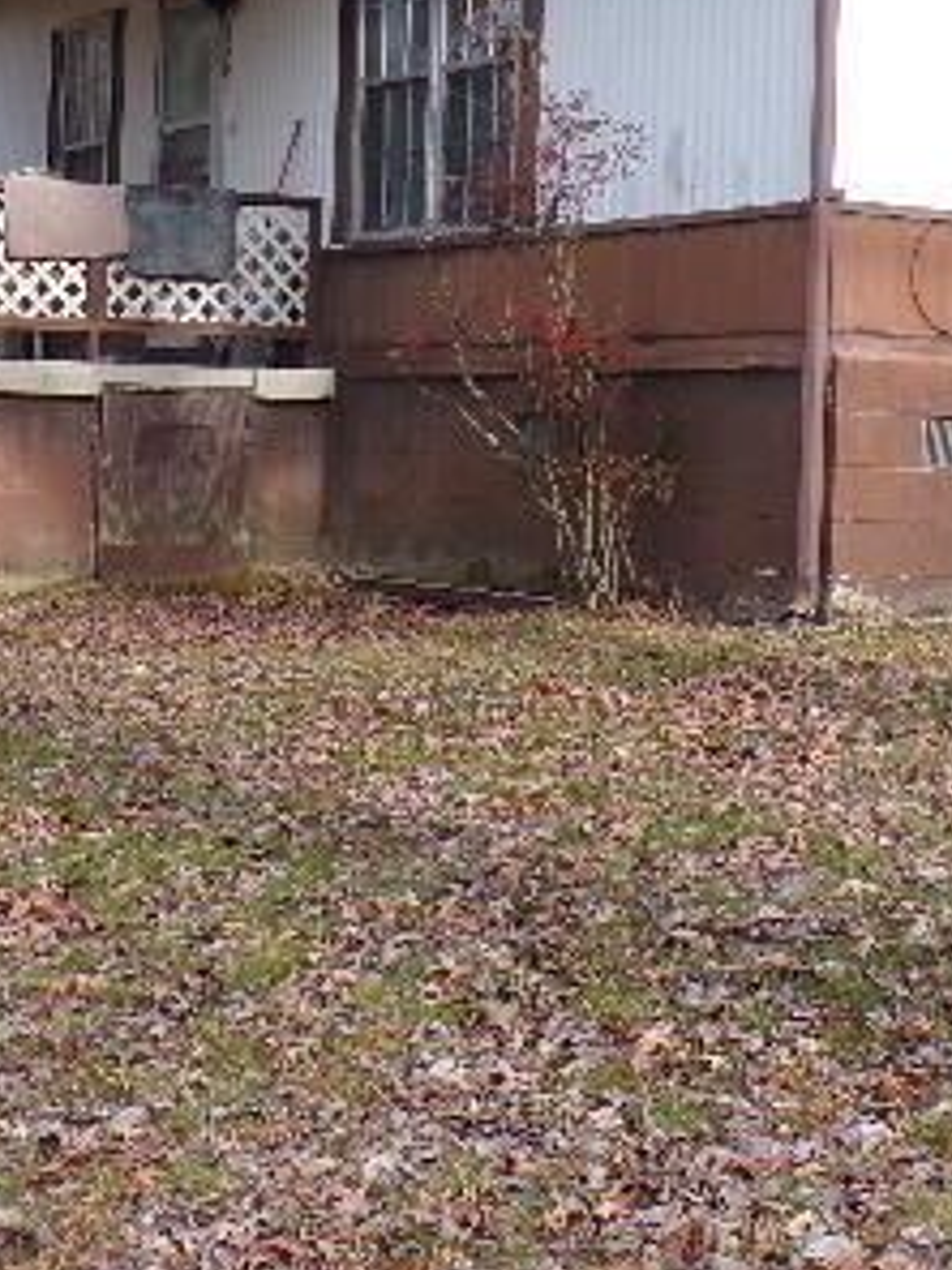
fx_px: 2934
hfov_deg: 18.3
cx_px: 725
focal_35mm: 80
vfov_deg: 24.1
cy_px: 283
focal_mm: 6.6
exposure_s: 1/140
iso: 100
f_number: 4.9
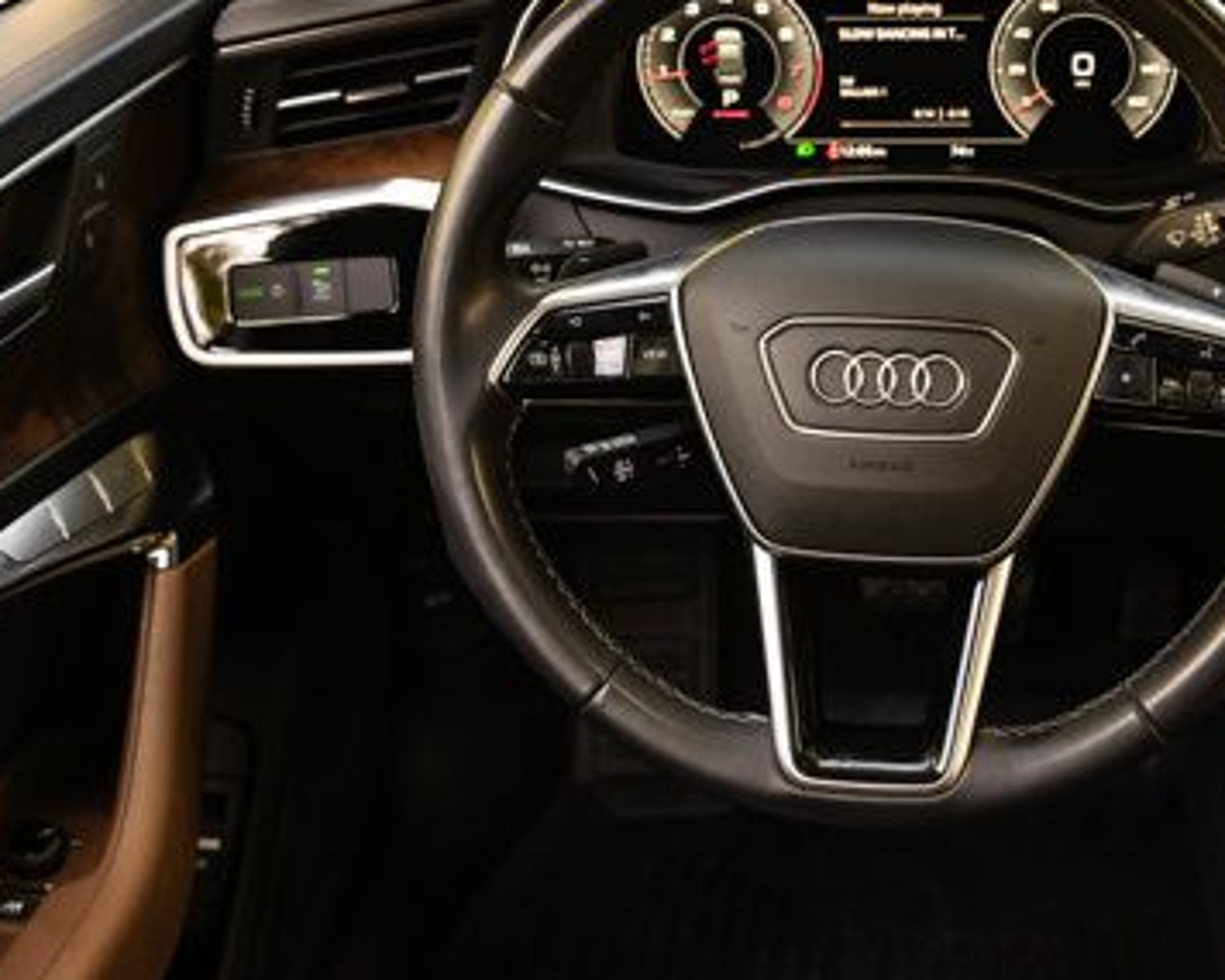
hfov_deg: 34.1
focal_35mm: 54
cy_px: 377
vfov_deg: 28.0
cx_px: 891
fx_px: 1958
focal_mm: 32
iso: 640
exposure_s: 1/200
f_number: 5
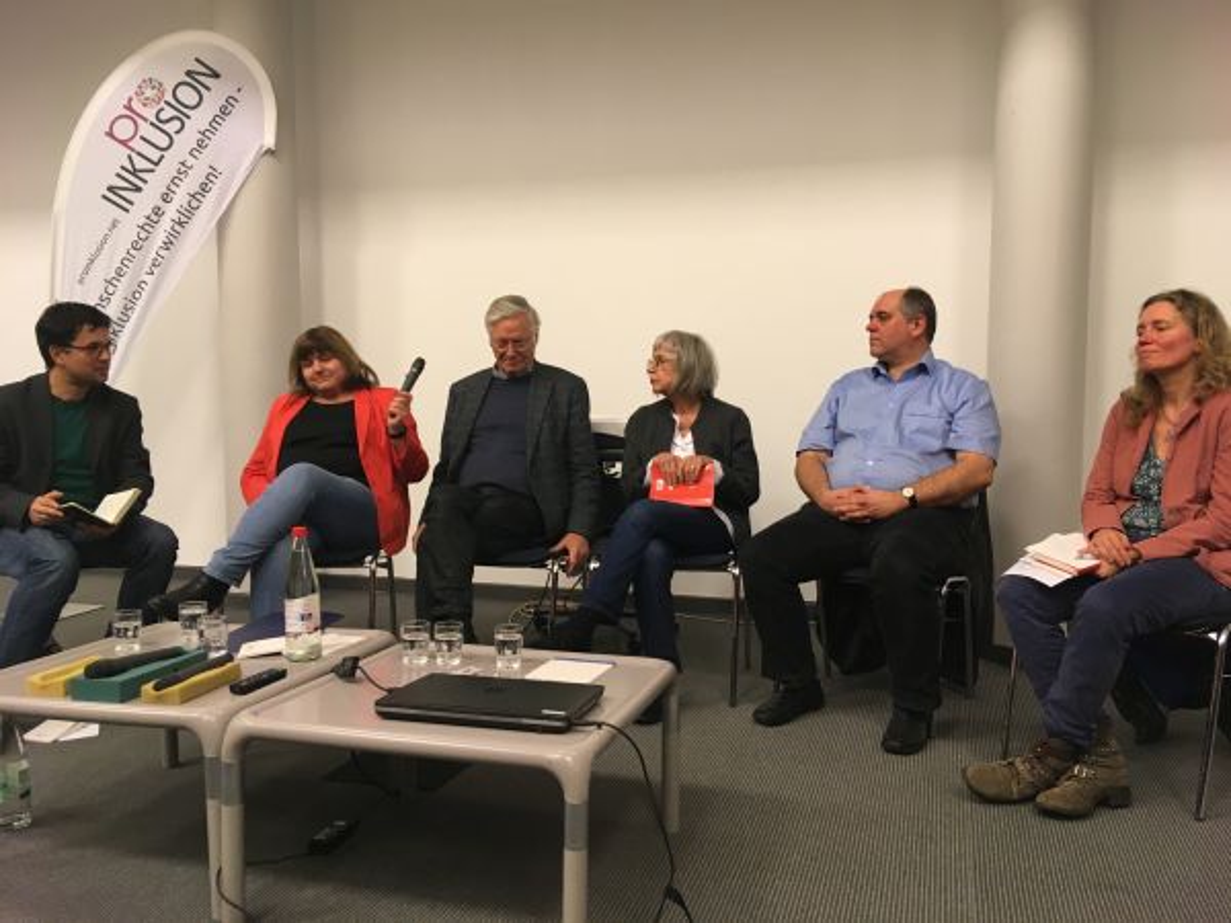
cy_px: 462
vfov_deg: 48.2
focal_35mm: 29
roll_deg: +0.0
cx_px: 616
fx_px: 1031
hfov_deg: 61.7
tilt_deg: -3.7
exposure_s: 1/33
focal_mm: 4.15
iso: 80
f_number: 2.2
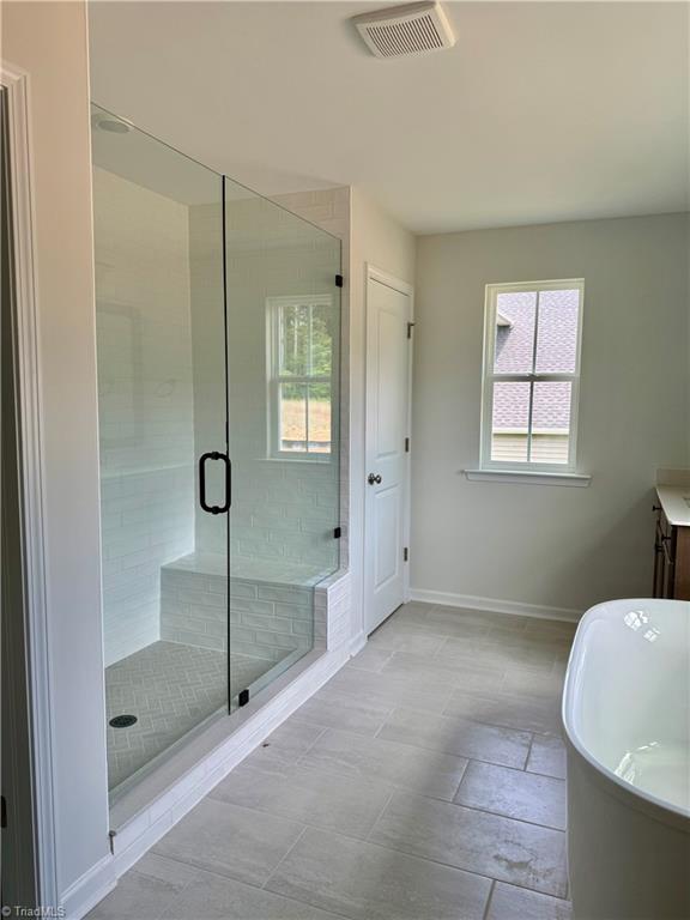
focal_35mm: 24
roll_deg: -0.5
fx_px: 638
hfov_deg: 56.8
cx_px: 345
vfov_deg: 71.6
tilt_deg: -4.6
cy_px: 460
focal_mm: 6.76
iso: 80
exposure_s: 1/291
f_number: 1.78
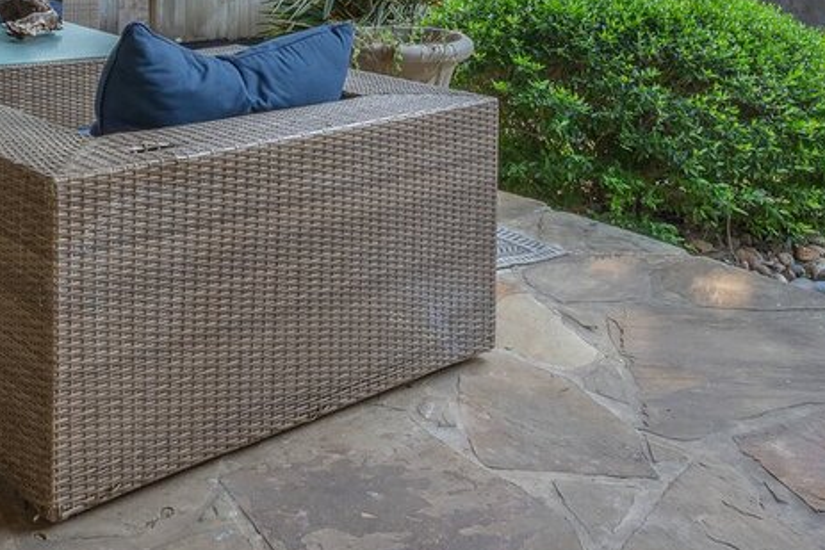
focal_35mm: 49
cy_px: -114
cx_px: 267
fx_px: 1123
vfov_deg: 24.8
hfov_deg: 39.8
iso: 400
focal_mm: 14
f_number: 13
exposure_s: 1/13
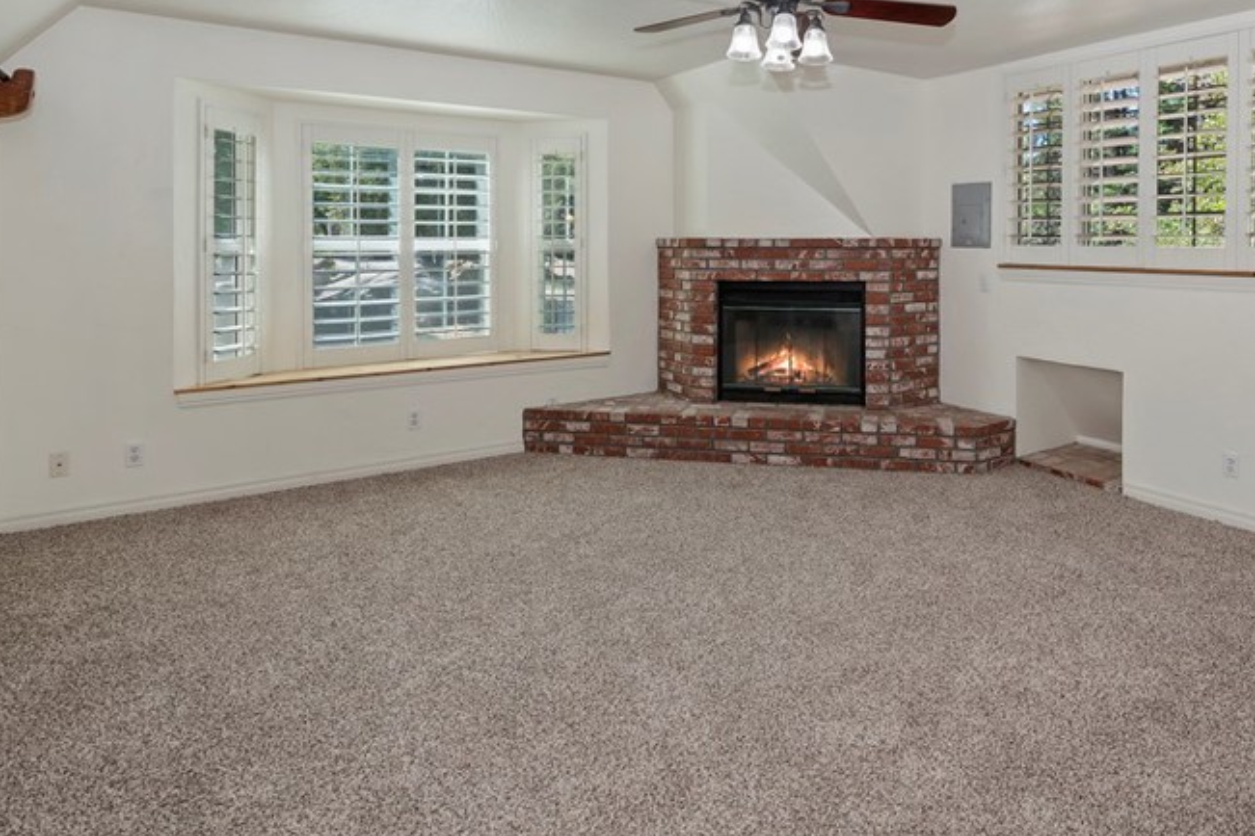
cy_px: 240
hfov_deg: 77.6
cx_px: 760
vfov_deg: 55.3
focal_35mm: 22
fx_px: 767
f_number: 8
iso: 360
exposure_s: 1/20
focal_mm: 14
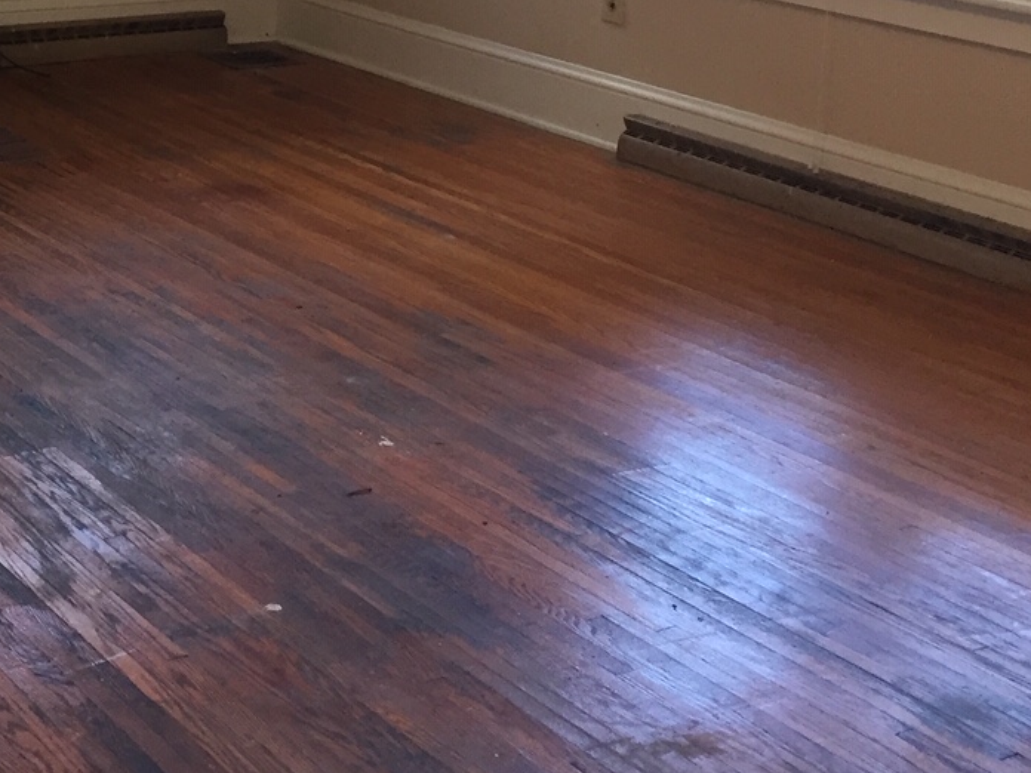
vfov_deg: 20.8
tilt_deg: -9.6
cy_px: -21
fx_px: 2025
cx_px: 0
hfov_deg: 27.0
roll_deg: -0.9
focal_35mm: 68
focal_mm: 4.15
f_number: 2.2
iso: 50
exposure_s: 1/30
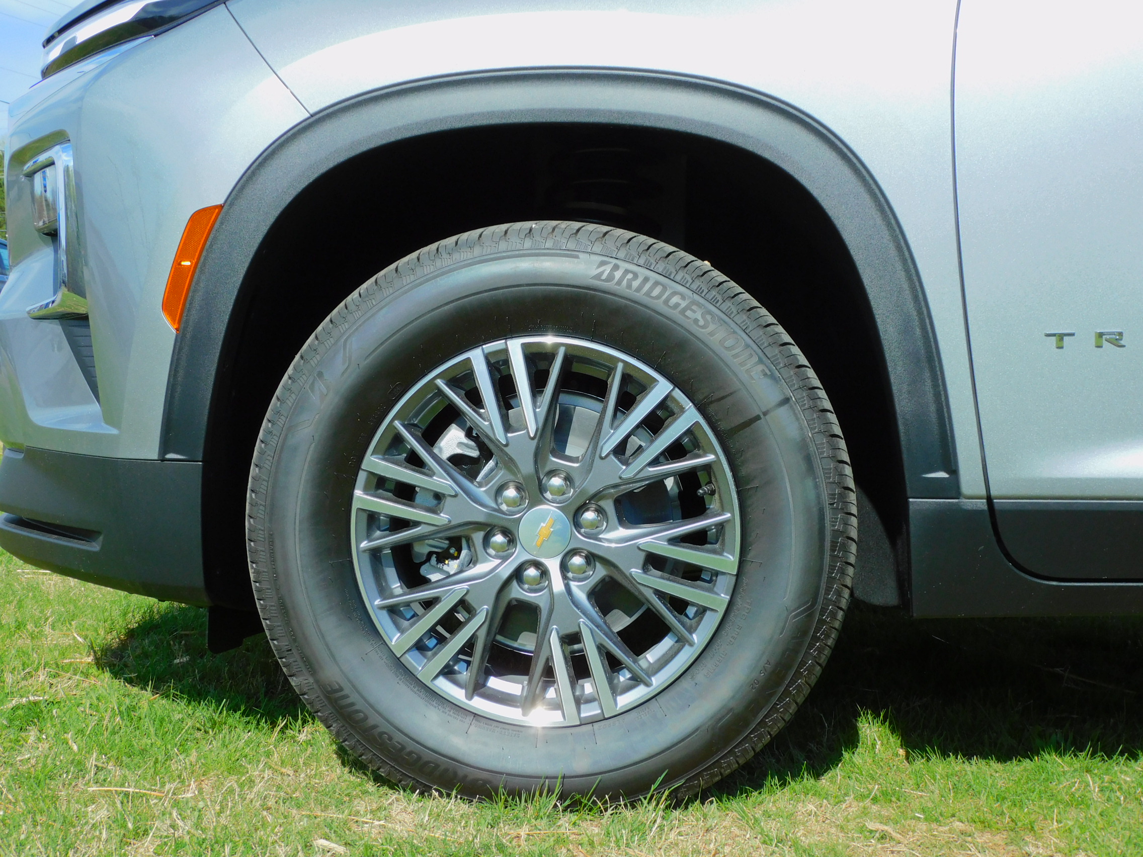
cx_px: 572
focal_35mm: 50
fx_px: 1651
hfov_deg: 38.2
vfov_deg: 29.1
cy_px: 428
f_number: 4
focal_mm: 9
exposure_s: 1/800
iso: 125
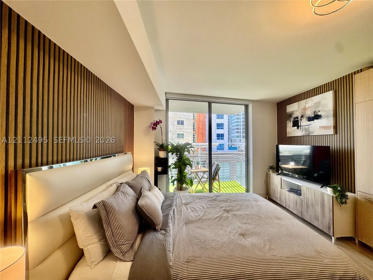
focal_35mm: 14
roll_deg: +0.0
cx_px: 186
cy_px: 140
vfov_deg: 85.7
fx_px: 151
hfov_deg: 102.1
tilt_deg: +1.5
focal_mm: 2.22
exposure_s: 1/123
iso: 40
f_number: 2.2
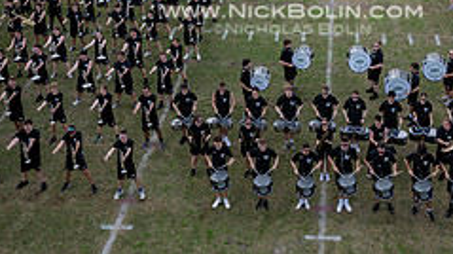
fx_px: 732
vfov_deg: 18.6
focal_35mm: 61
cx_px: 292
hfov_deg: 34.1
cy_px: -56
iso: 125
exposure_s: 1/1250
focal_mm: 24
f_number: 2.8
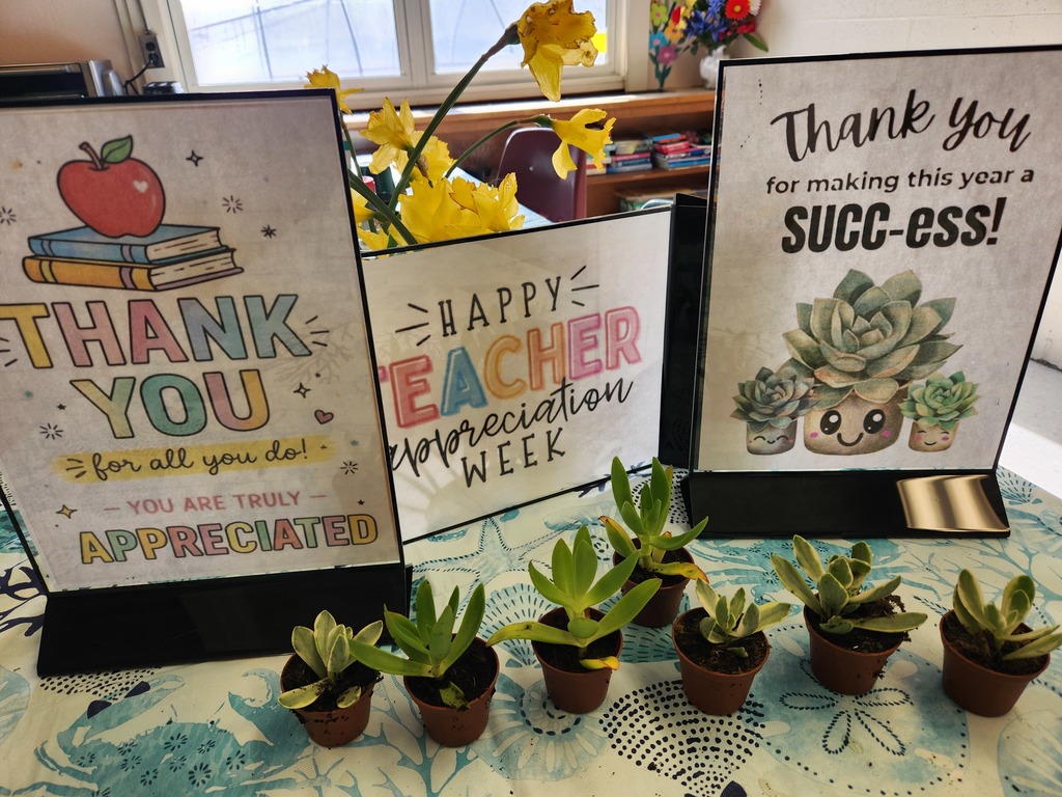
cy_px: 398
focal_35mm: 23
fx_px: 706
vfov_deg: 58.9
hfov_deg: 73.9
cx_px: 531
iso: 50
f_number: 1.8
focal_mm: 5.4
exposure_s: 1/120
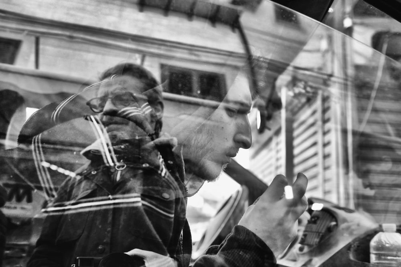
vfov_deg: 37.9
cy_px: 134
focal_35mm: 35
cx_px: 200
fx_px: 390
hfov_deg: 54.4
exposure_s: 1/300
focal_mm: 23
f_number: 2.8
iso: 800
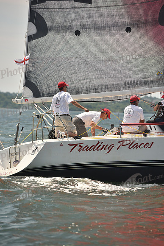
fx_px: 1366
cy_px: 123
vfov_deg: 10.3
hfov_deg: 6.9
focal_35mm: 200
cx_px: 82
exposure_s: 1/1250
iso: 320
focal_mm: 200
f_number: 5
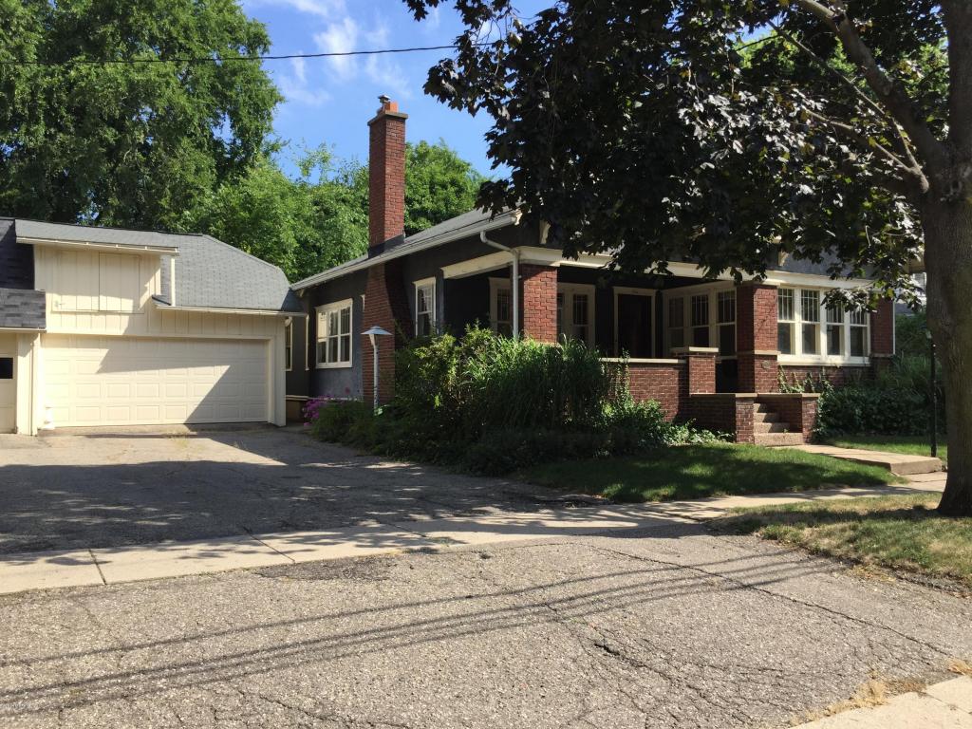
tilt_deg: +0.6
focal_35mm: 29
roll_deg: -0.3
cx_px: 486
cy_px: 364
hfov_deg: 61.7
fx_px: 814
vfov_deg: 48.2
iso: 32
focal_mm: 4.15
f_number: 2.2
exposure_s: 1/964
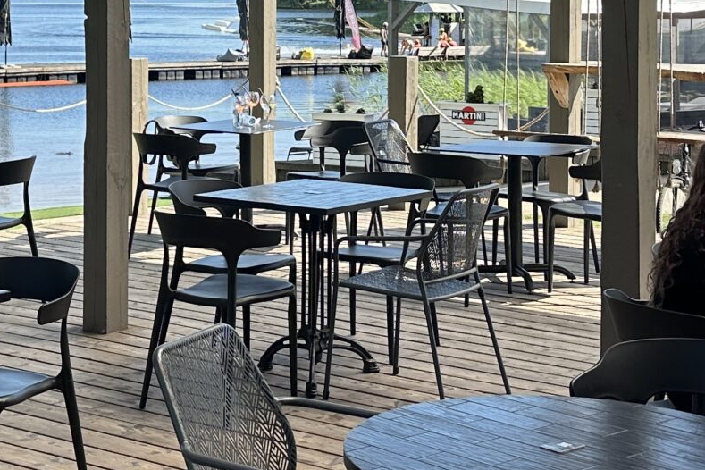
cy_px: 19
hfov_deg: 25.0
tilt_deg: -2.2
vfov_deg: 16.6
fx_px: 1586
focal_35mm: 81
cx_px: 277
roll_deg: +0.1
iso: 80
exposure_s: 1/1664
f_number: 1.78
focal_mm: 6.86
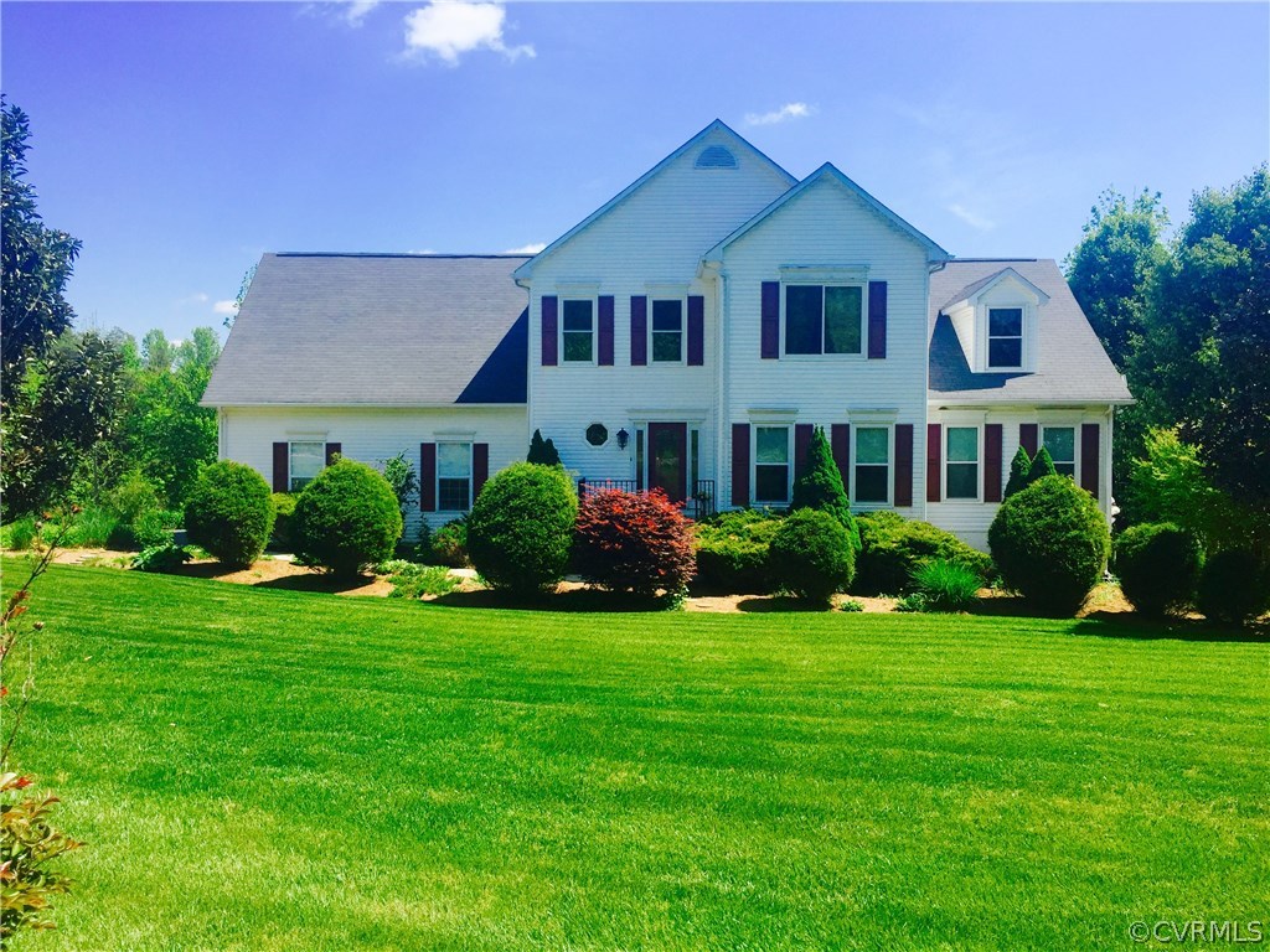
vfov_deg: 48.2
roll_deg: -0.8
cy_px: 476
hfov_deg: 61.7
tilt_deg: -1.1
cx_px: 635
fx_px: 1064
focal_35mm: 29
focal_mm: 4.15
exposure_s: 1/1980
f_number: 2.2
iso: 32
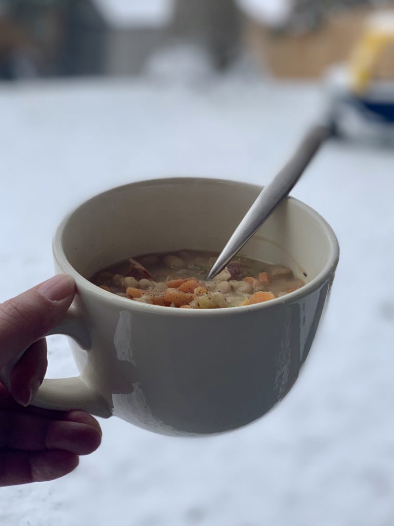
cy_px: 263
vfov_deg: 36.8
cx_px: 197
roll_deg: -1.3
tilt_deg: -17.9
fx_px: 789
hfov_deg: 28.0
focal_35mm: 52
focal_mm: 6
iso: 16
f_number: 2.4
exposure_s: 1/196
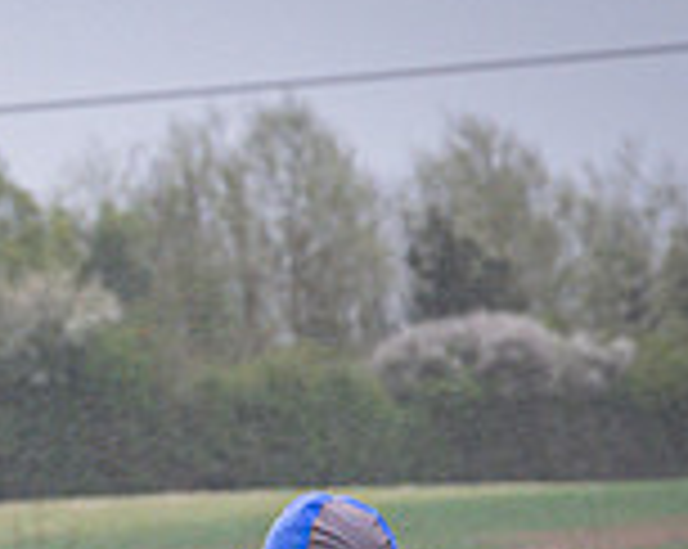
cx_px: 59
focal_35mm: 436
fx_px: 8867
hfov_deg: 4.4
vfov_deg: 3.5
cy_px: 945
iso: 1600
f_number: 4
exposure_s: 1/1000
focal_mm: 70
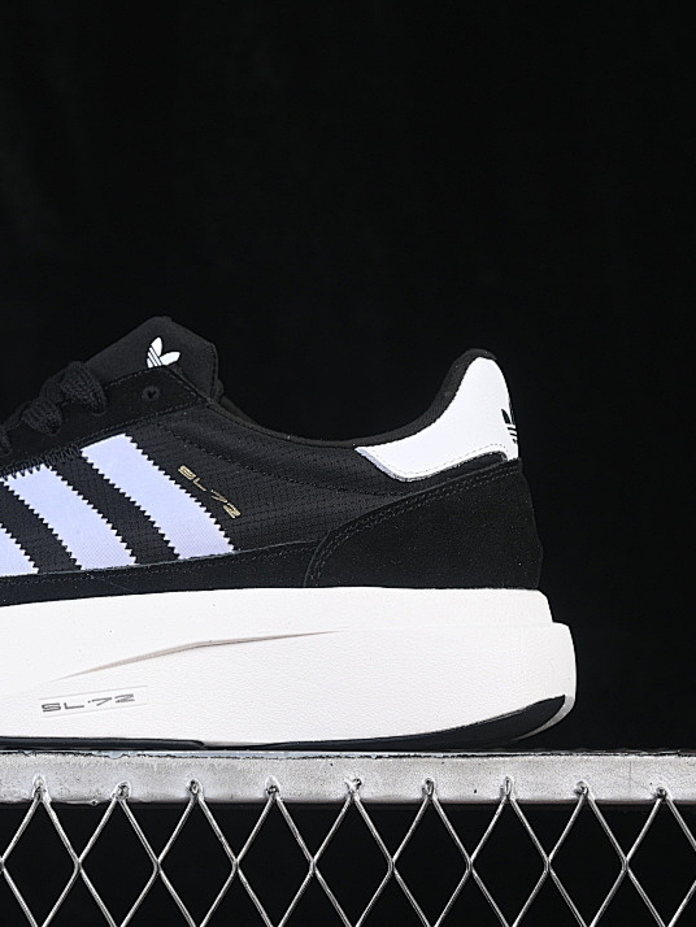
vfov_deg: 18.0
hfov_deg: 13.5
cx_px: 108
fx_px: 2920
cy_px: 462
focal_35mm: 109
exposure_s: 1/50
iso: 160
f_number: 6.3
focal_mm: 50
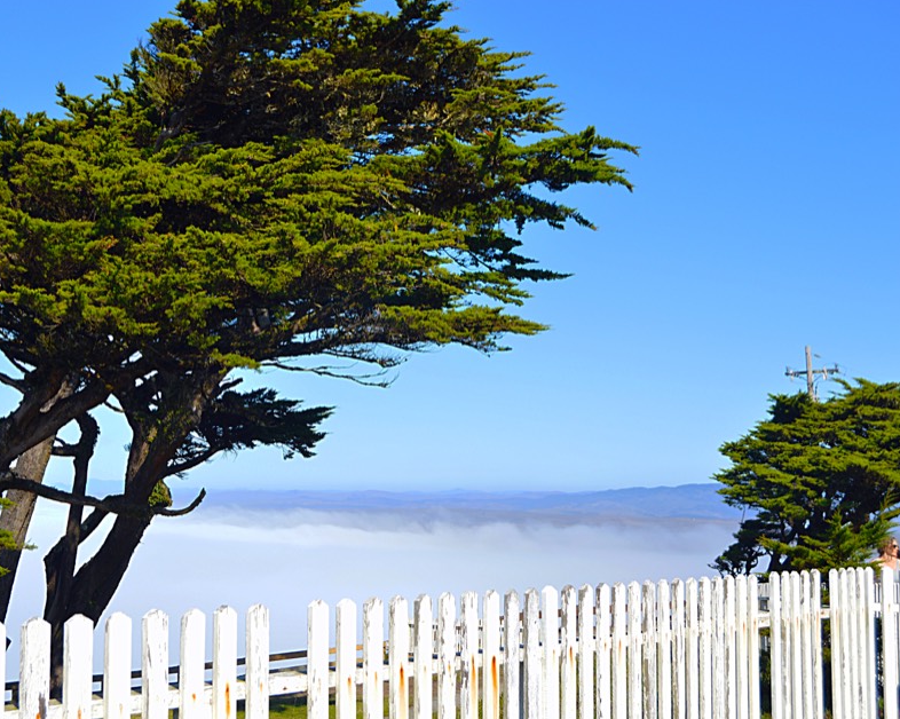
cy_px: 361
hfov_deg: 34.1
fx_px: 1464
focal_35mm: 55
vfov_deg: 27.6
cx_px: 358
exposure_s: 1/250
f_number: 8
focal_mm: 32
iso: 100
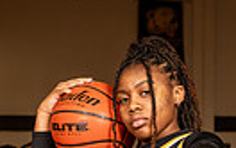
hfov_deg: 10.9
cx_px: 152
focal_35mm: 191
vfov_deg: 6.6
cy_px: 351
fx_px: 1231
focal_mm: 55
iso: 640
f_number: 7.1
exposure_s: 1/400
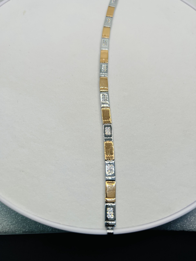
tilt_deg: -68.3
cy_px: 130
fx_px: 196
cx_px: 98
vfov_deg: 67.3
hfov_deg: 53.1
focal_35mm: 26
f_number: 1.5
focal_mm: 5.7
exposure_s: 1/1698
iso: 50
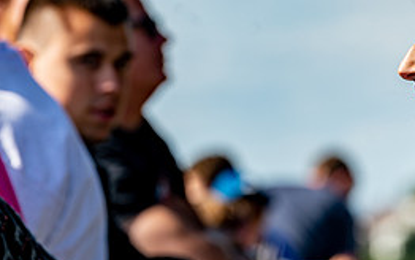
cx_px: 423
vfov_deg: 3.0
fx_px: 4990
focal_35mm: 441
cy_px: 136
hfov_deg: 4.8
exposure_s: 1/640
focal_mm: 185
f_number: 5.6
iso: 100
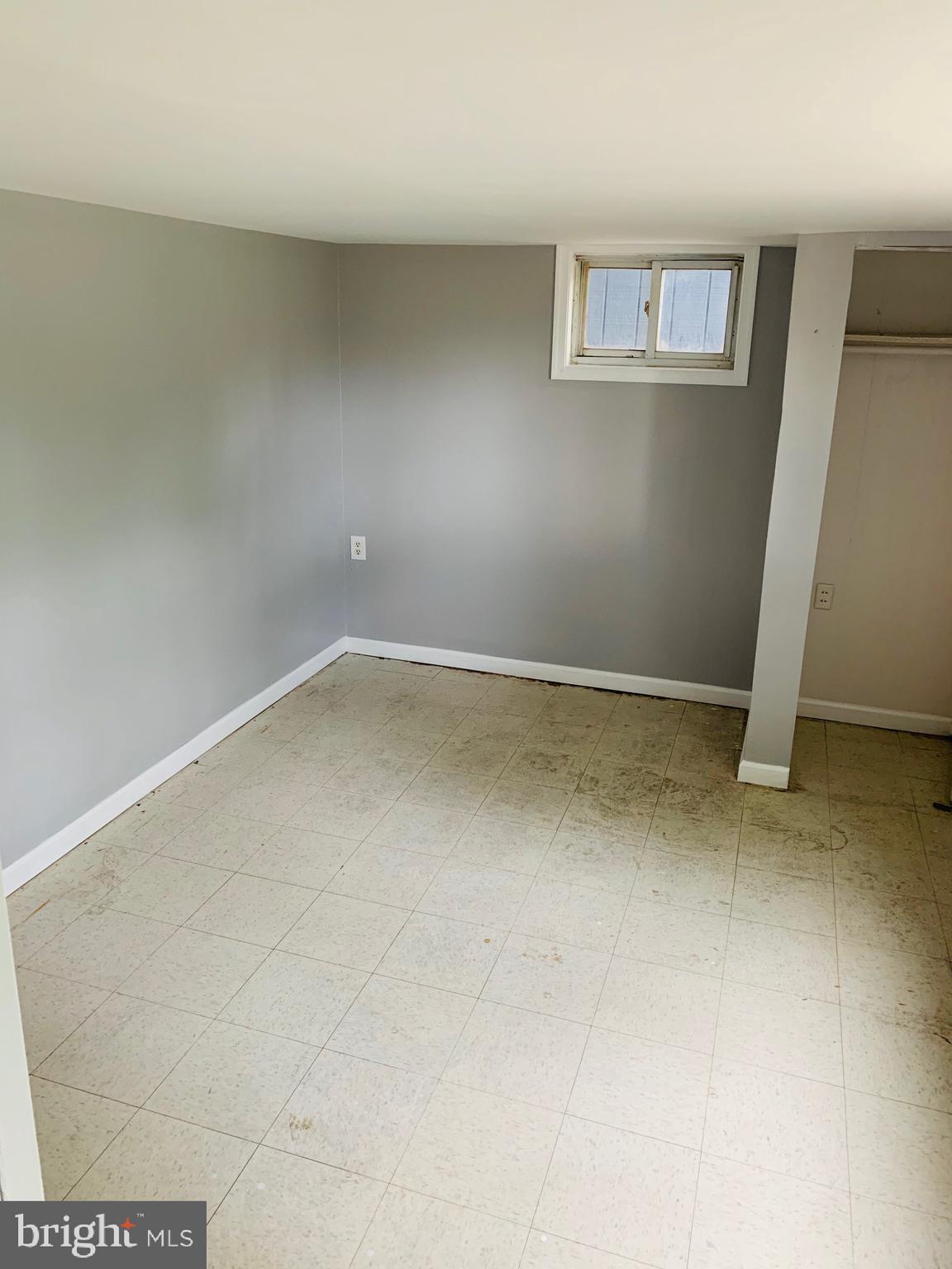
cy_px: 634
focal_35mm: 26
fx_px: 953
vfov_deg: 67.3
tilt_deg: -14.6
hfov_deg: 53.1
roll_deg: -1.9
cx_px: 476
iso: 160
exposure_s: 1/60
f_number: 1.8
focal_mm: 4.25
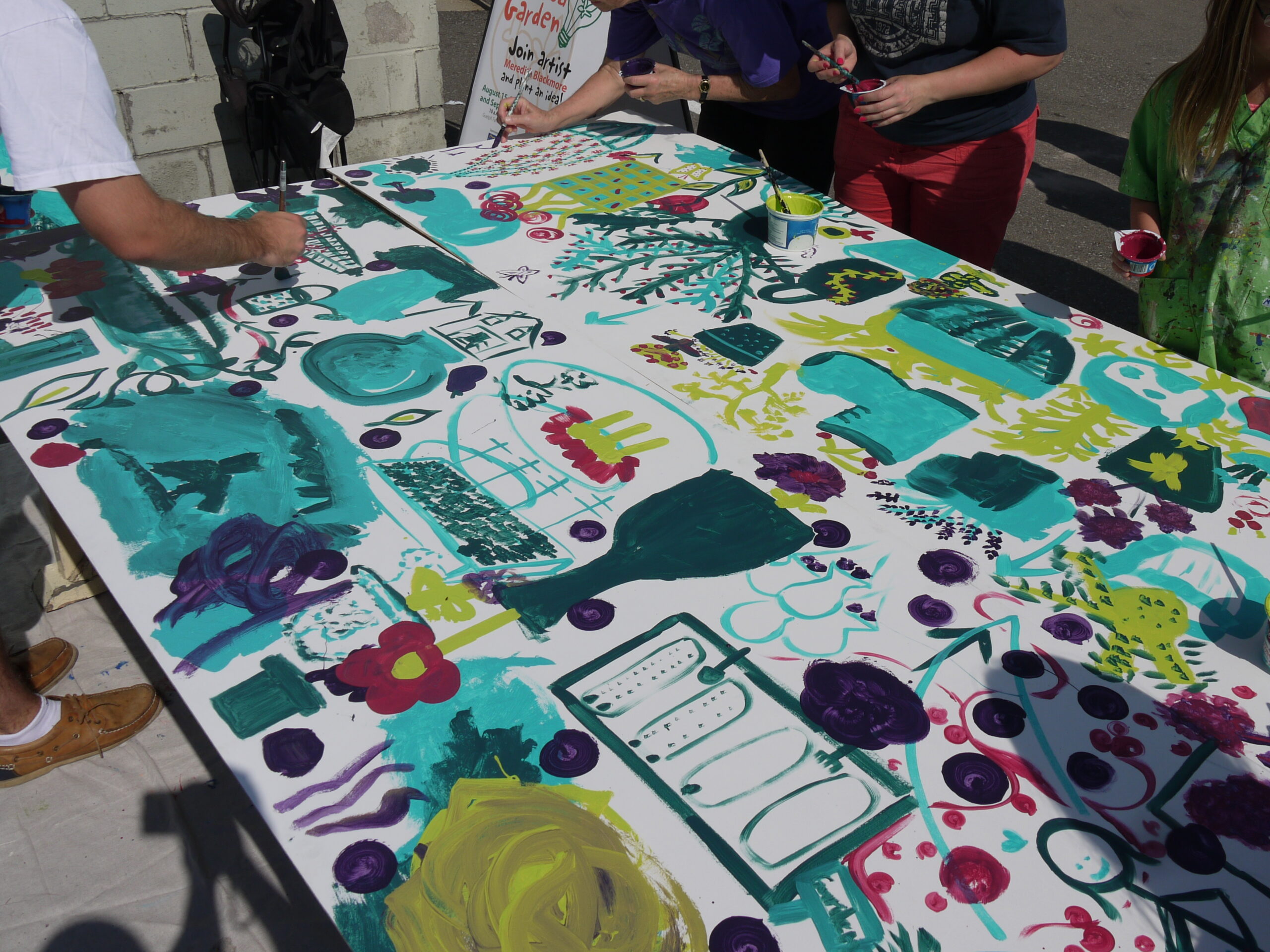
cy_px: 476
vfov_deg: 49.7
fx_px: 1027
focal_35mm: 28
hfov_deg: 63.4
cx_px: 635
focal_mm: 14
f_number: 10
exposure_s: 1/800
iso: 100
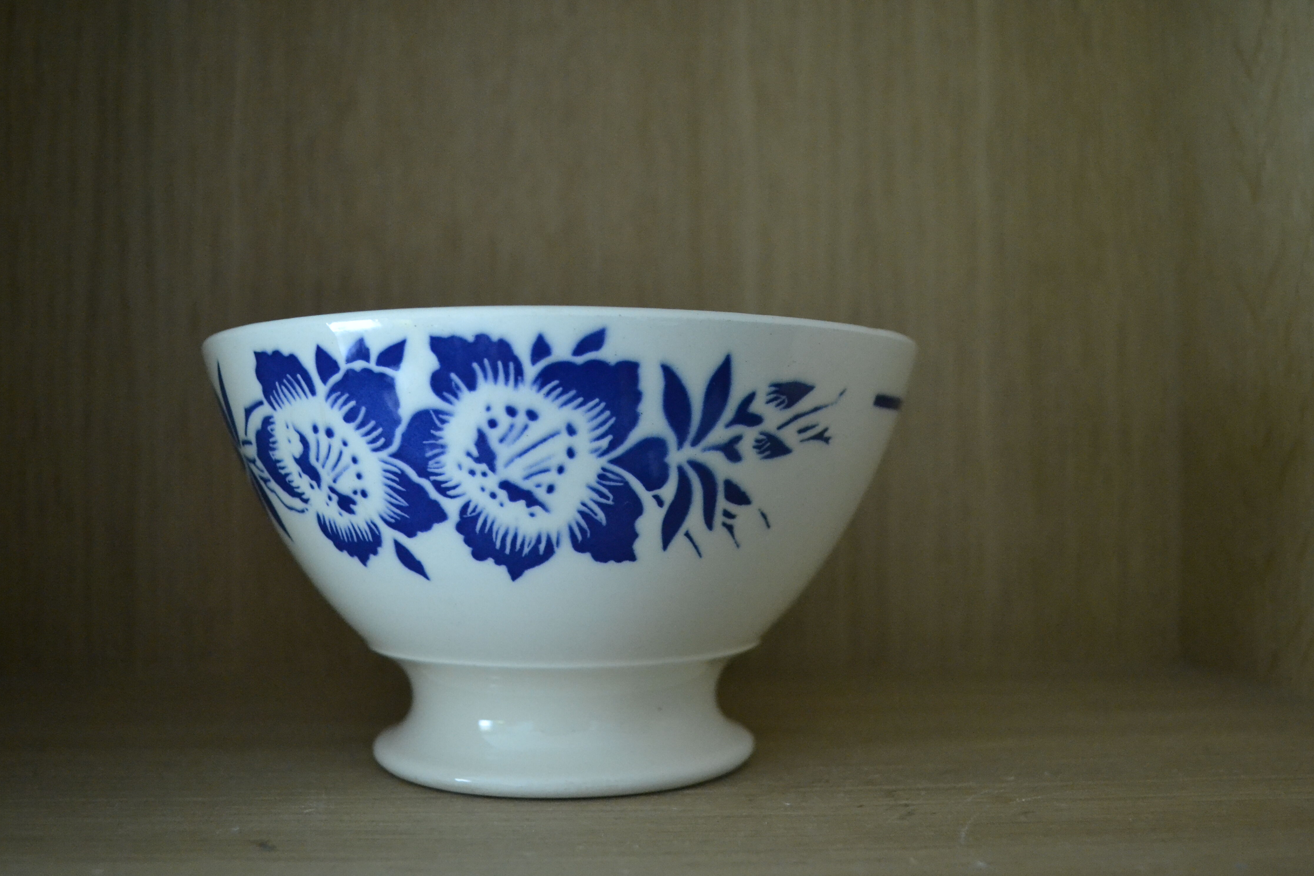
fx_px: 1350
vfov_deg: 35.9
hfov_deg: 51.9
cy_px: 445
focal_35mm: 37
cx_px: 643
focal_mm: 24
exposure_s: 1/50
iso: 3200
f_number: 4
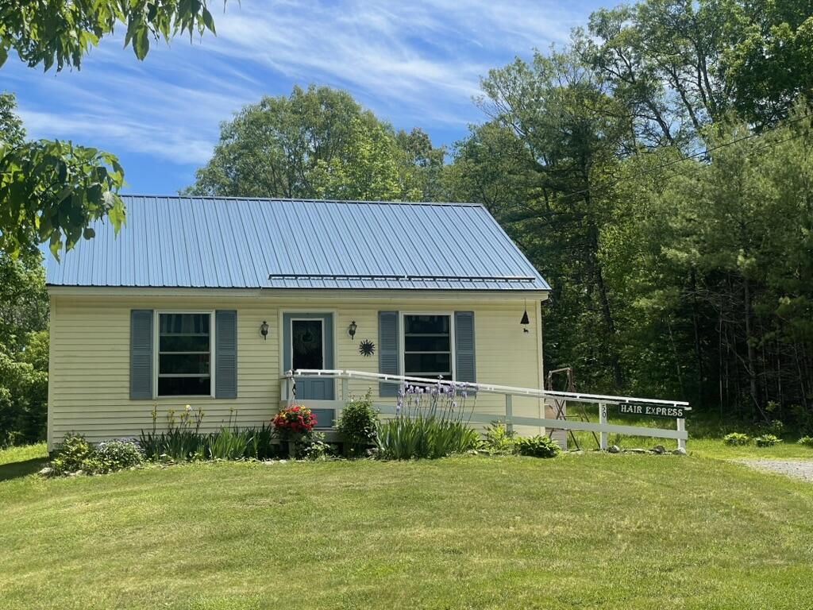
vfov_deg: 28.0
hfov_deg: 36.8
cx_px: 406
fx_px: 1221
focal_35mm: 52
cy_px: 305
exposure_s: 1/1453
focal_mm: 6
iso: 25
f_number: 2
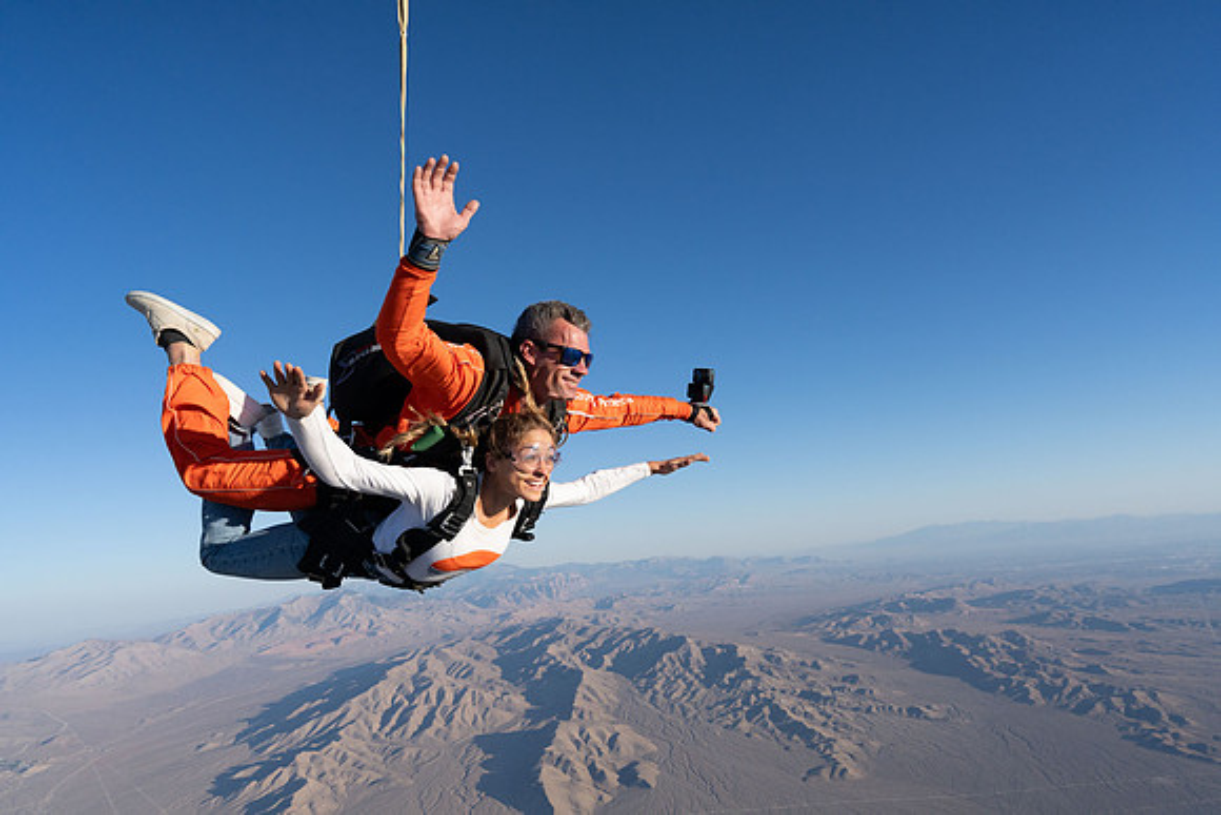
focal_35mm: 24
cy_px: 408
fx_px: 814
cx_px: 610
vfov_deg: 53.2
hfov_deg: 73.7
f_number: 8
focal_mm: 24
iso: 800
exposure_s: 1/2000
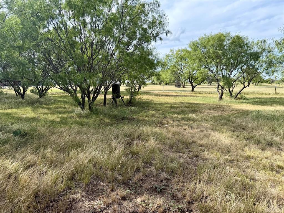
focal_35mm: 24
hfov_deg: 71.6
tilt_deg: -5.9
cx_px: 142
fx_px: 197
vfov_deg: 56.8
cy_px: 106
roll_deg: +1.9
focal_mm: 6.76
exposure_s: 1/2232
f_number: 1.78
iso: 100
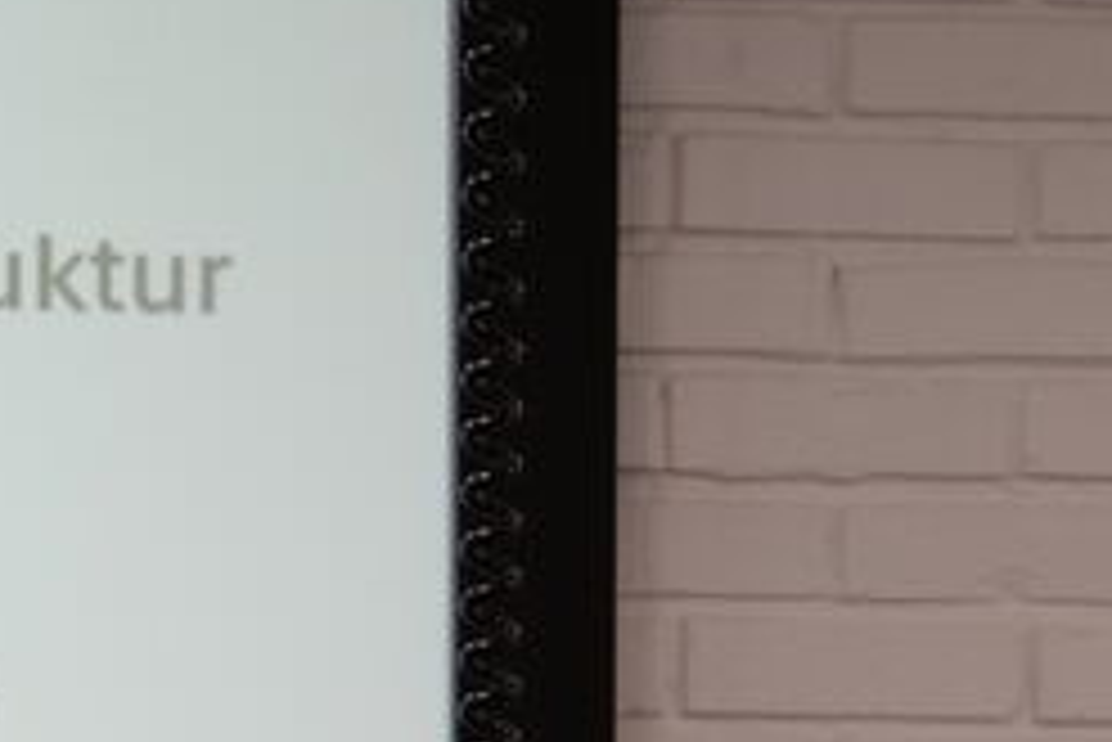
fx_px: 20861
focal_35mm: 675
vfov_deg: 2.0
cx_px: 1409
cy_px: 2739
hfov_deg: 3.0
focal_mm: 87
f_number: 4
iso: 500
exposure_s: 1/100
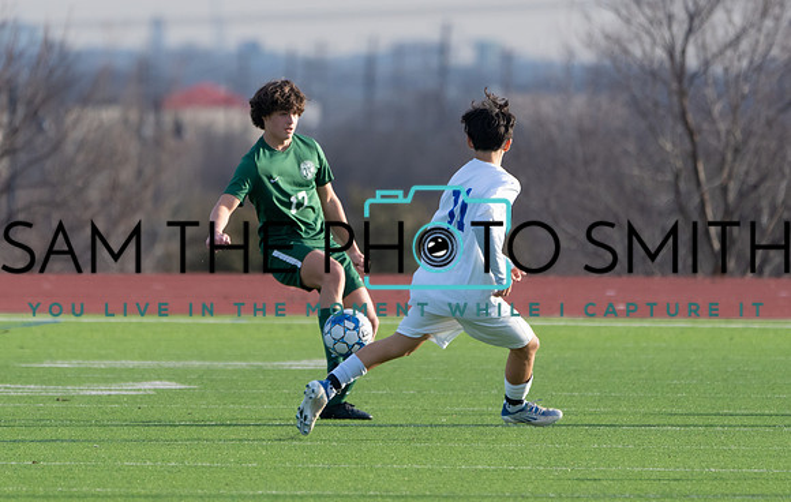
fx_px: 17271
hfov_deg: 2.6
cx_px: 311
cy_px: 240
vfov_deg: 1.7
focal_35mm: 798
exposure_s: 1/1250
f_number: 5.6
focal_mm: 400
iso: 500
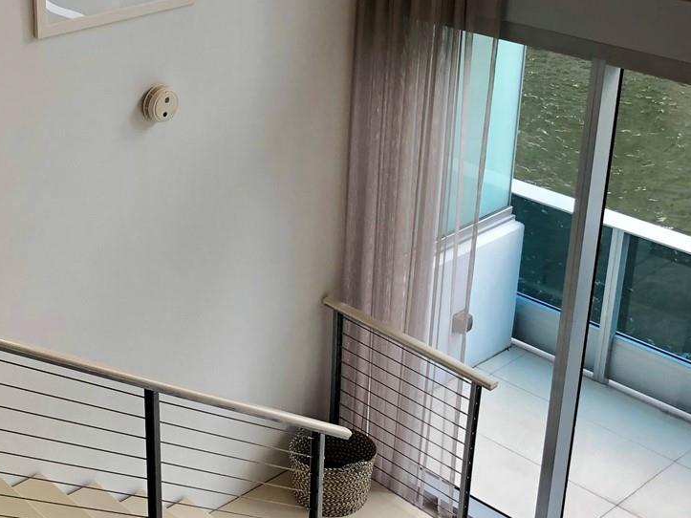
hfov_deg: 30.1
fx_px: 1237
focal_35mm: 62
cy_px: 160
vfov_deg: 23.5
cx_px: 97
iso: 40
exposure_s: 1/120
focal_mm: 4
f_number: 1.8
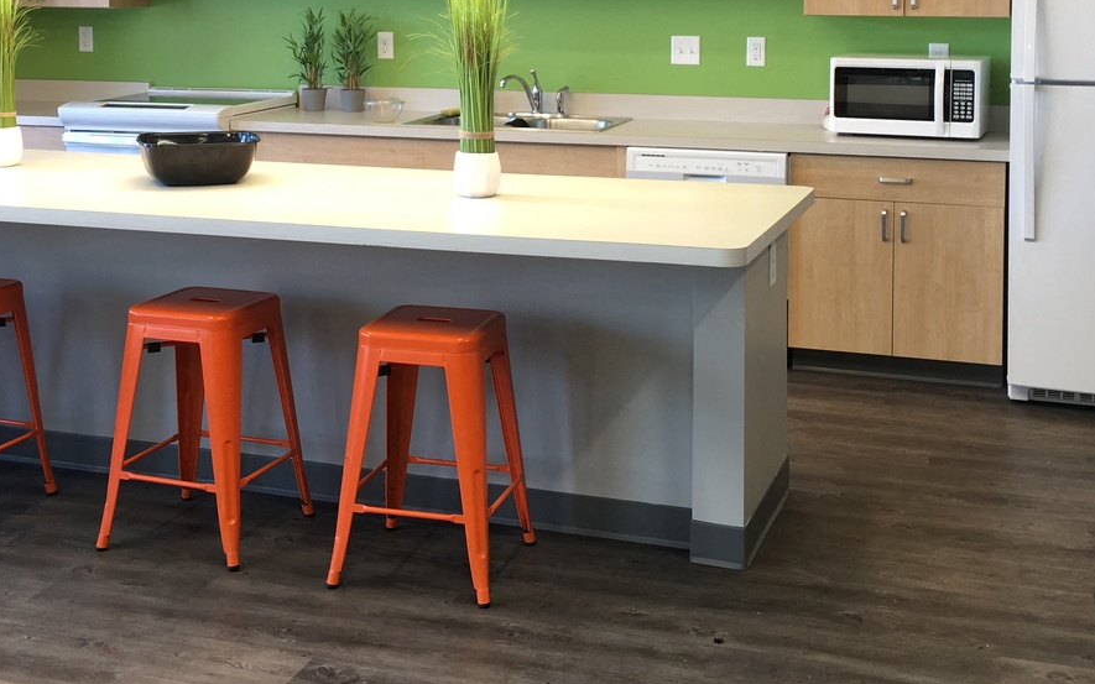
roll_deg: -0.3
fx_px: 1462
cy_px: 74
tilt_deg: -3.5
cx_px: 531
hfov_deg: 41.1
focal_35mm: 49
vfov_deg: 25.6
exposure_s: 1/30
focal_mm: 4.15
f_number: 2.2
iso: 32
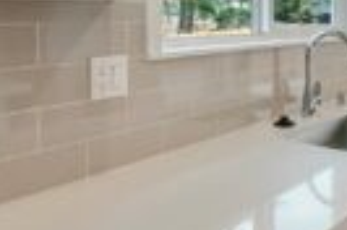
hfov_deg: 42.3
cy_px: 48
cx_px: 261
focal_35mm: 45
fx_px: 433
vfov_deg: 29.1
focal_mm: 10
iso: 160
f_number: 7.1
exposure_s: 1/20
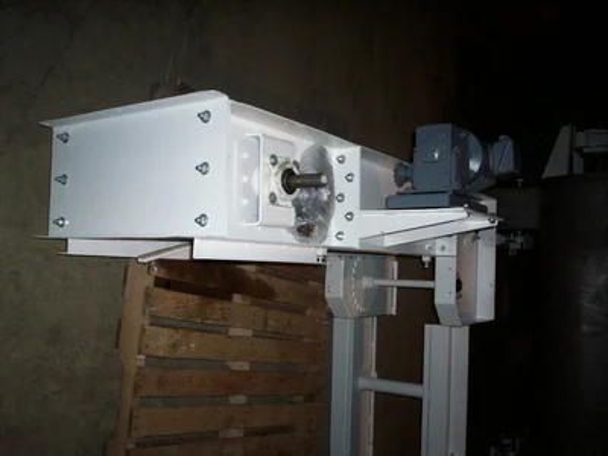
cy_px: 228
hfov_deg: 51.4
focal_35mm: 36
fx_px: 632
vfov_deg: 39.7
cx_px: 304
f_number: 4.5
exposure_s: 1/64
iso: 140
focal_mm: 5.9
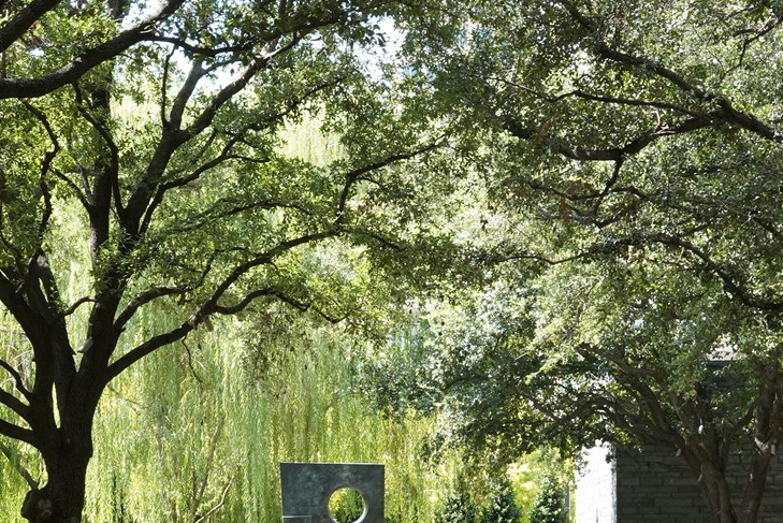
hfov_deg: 23.9
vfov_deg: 15.7
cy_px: 558
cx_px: 311
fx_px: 1850
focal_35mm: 85
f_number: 14
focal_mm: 31
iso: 1250
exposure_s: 1/100
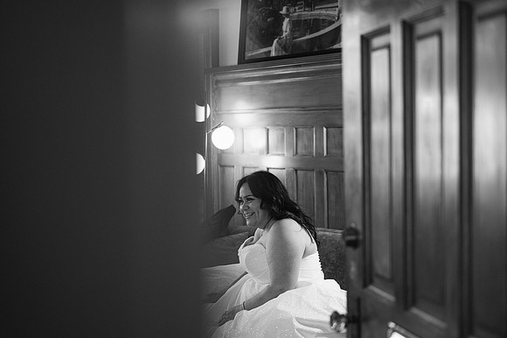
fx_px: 704
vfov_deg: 27.0
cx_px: 254
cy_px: 169
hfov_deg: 39.6
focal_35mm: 50
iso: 1100
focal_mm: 50
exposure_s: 1/125
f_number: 1.8
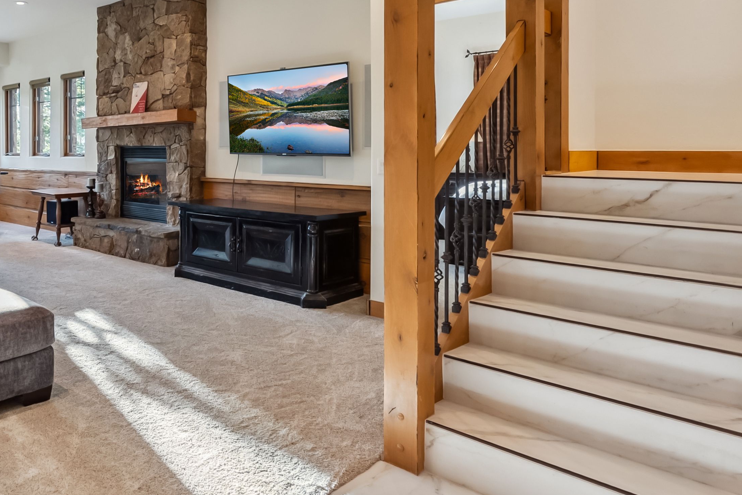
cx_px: 163
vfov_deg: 46.4
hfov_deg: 62.4
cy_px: 130
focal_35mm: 27
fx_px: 557
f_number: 8
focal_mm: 14
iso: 800
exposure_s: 1/20
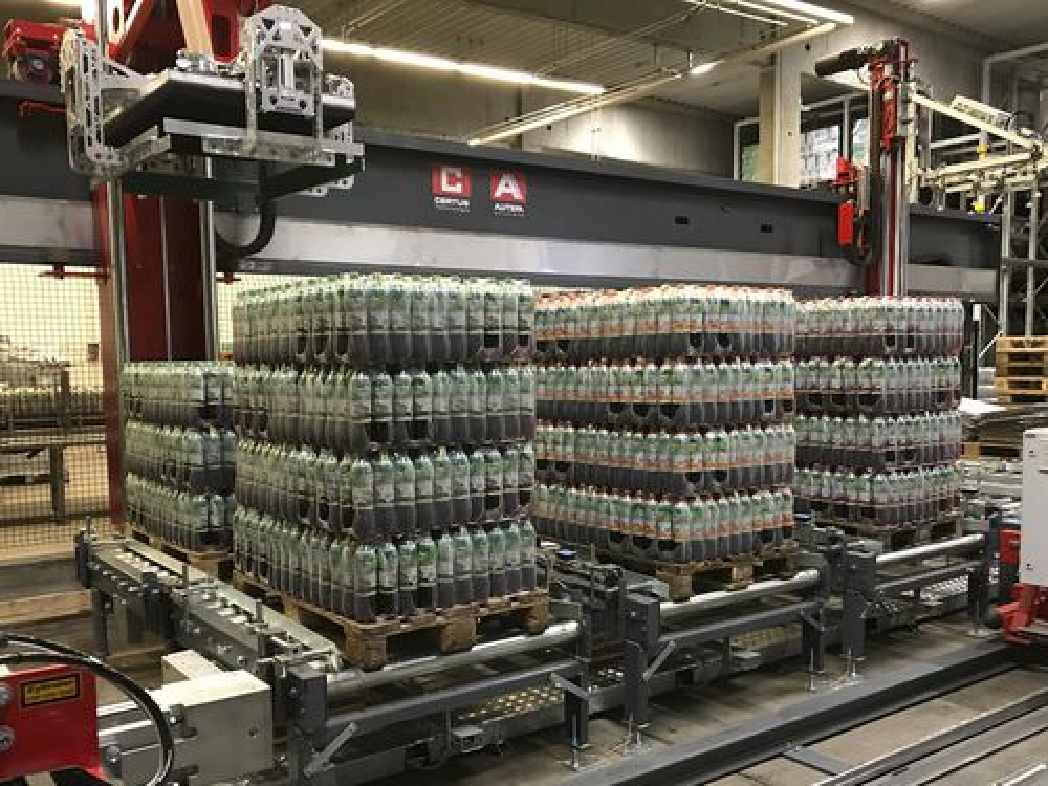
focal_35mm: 28
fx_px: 848
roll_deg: +0.5
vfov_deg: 49.7
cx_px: 524
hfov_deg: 63.4
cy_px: 393
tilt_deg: -5.6
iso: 100
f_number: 1.8
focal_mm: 3.99
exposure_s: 1/13
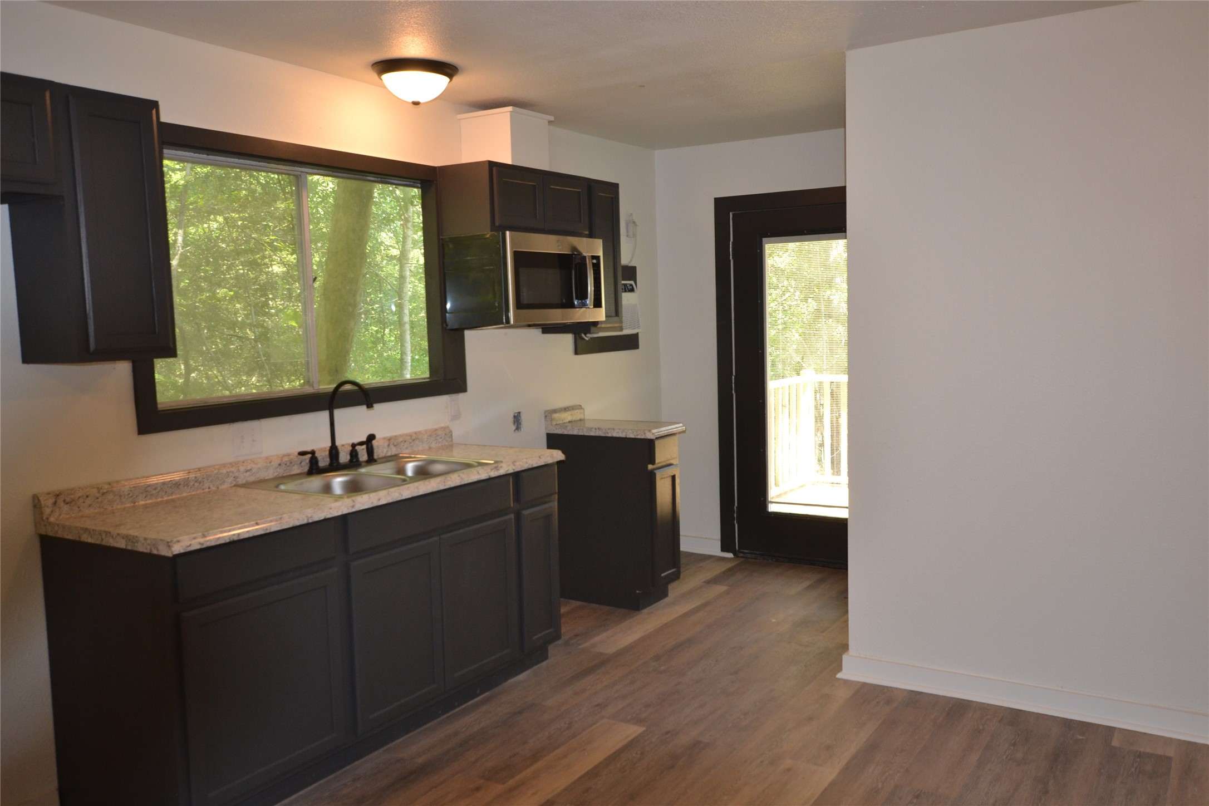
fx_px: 1007
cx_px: 604
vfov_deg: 43.6
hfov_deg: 61.9
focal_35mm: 30
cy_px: 403
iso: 400
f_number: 4
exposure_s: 1/60
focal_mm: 20
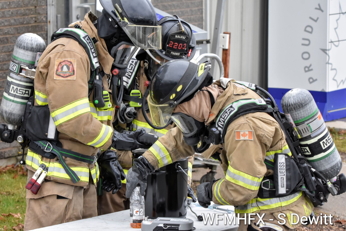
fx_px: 2162
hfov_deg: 9.1
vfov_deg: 6.1
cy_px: 116
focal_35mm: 225
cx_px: 173
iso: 1250
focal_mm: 150
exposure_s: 1/250
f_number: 8
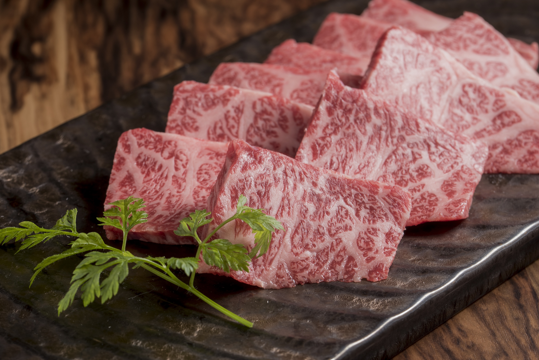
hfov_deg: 20.2
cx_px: 273
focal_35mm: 101
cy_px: 171
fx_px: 1513
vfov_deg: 13.6
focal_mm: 90
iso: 125
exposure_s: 1/200
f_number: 13
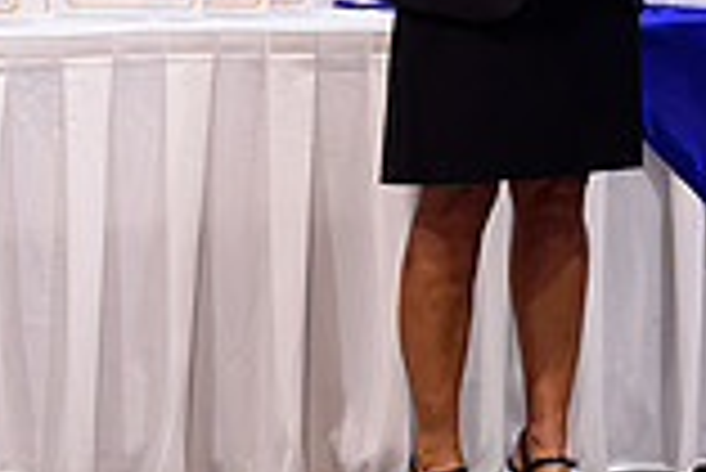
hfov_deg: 7.0
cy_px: -531
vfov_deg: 4.8
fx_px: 5476
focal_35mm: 279
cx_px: 1593
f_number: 2.8
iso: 1000
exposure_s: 1/160
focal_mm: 48
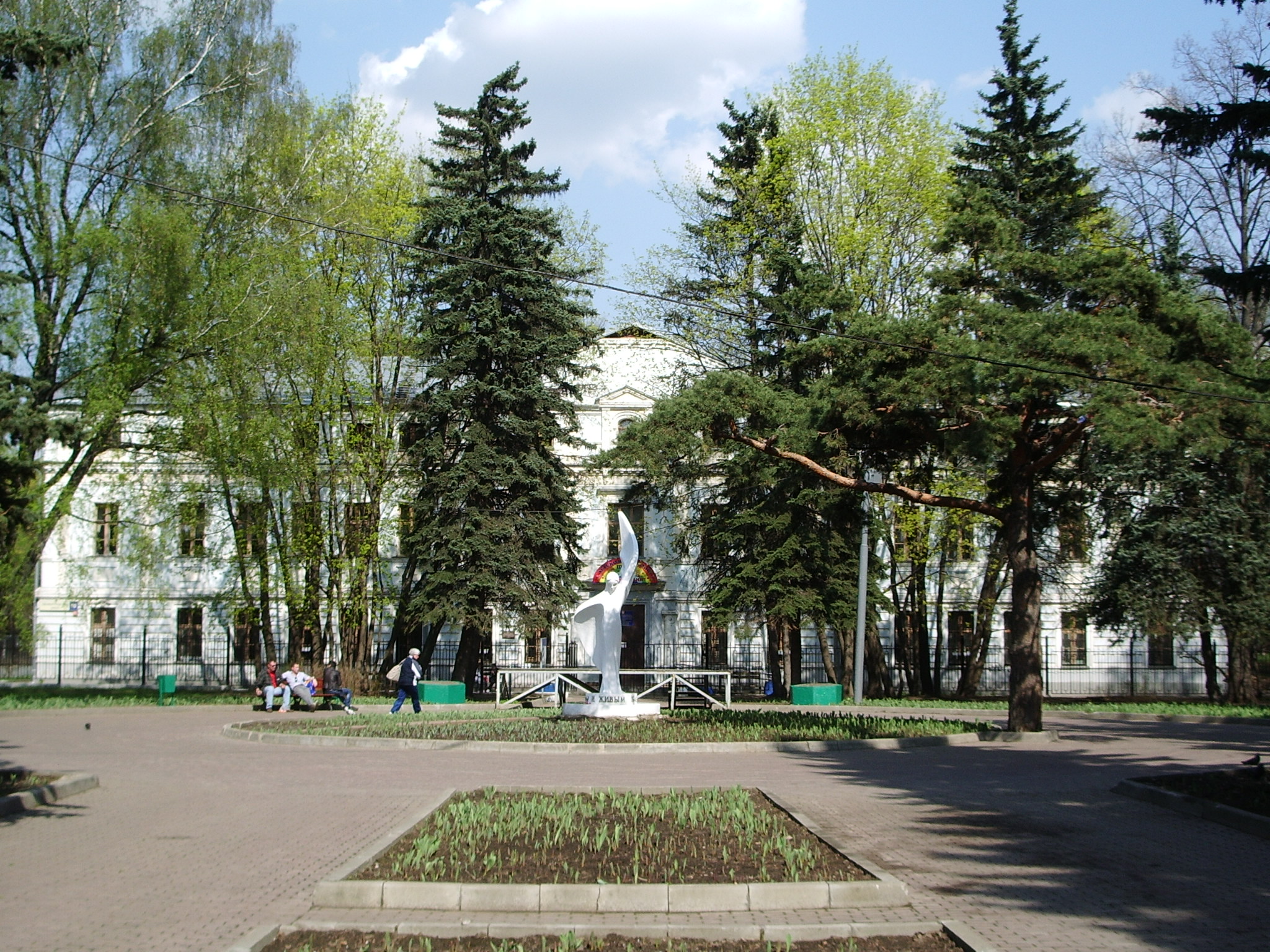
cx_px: 635
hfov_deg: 38.2
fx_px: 1834
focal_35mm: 50
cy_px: 476
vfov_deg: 29.1
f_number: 5
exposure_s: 1/250
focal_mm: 8.2
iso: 50
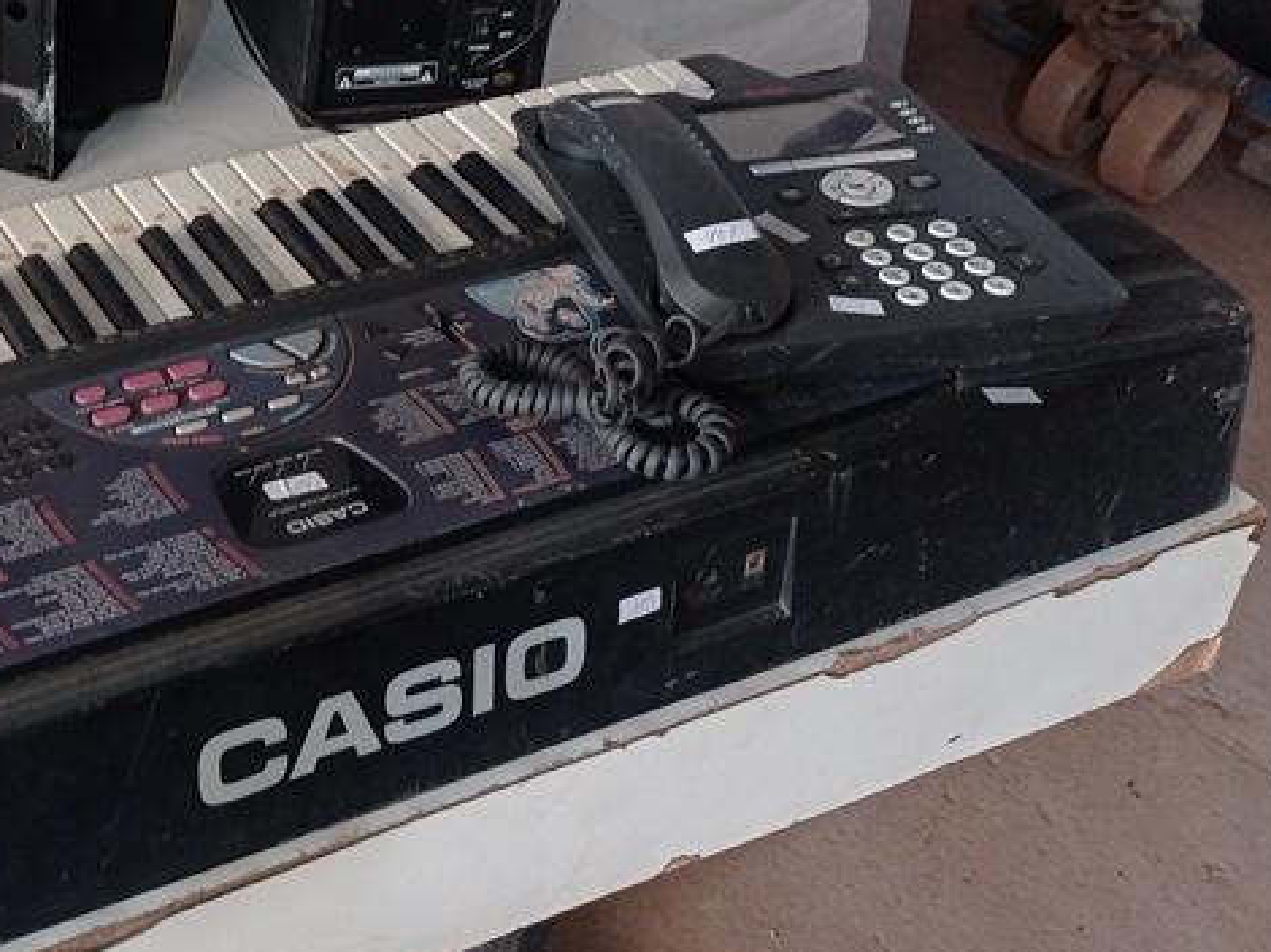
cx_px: 54
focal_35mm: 61
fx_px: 2239
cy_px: 103
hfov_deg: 29.9
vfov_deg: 23.4
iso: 196
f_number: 1.79
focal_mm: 4.7
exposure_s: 1/40
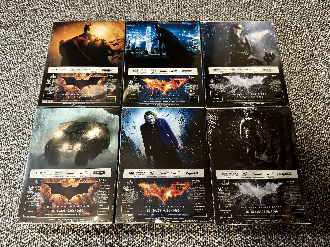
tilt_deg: -69.0
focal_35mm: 24
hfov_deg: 71.6
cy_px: 124
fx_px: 229
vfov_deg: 56.8
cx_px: 165
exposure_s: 1/60
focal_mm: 6.76
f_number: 1.78
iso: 160
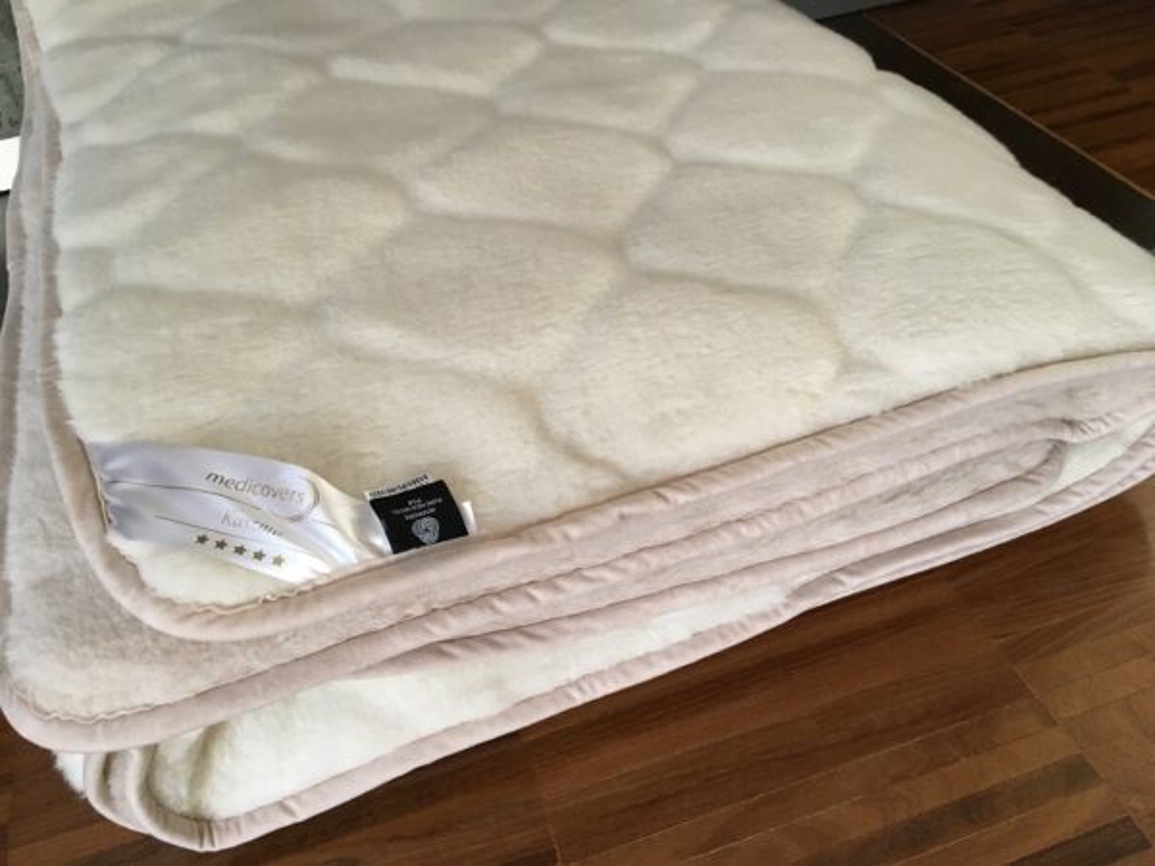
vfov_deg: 48.2
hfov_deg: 61.7
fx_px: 968
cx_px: 578
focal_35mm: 29
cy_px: 433
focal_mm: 4.15
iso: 125
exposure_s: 1/33
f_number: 2.2
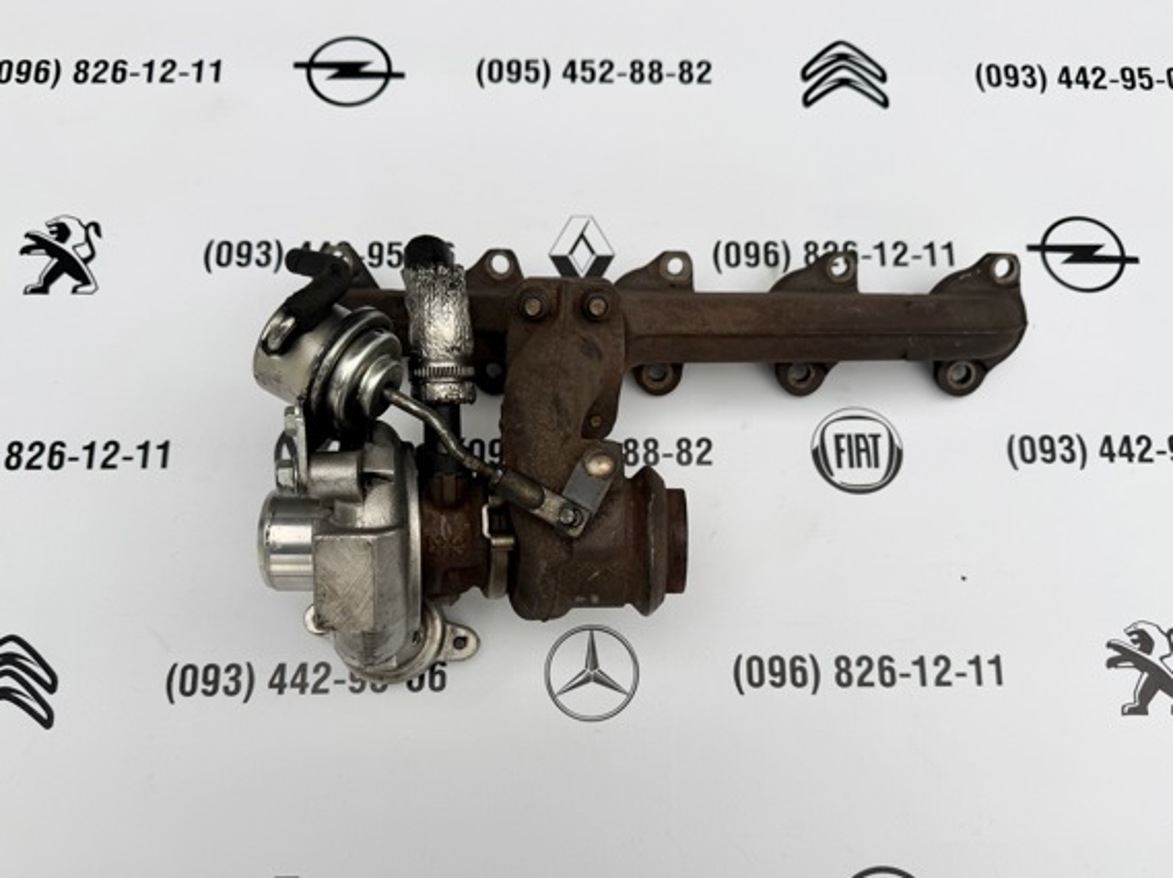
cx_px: 579
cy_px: 481
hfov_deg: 65.4
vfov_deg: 51.2
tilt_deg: -75.6
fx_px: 914
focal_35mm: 27
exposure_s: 1/221
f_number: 1.78
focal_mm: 6.76
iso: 64
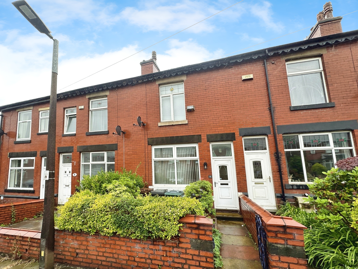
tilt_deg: +10.8
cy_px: 134
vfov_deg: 85.7
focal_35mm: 14
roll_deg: -0.1
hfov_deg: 102.1
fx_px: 145
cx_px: 179
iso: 40
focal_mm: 2.22
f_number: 2.2
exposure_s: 1/192
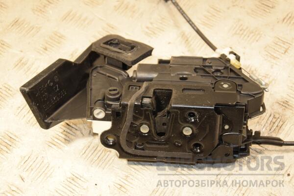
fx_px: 612
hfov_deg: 27.0
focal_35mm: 75
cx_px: 147
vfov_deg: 18.2
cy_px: 98
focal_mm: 50
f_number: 5
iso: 800
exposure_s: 1/125
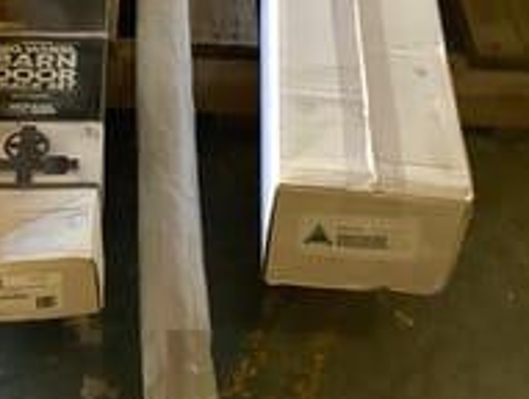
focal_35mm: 81
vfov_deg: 17.9
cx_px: 86
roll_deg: +3.0
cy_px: 29
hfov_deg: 23.6
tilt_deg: -37.4
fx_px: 1240
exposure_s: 1/50
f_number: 2.4
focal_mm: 3.3
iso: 160
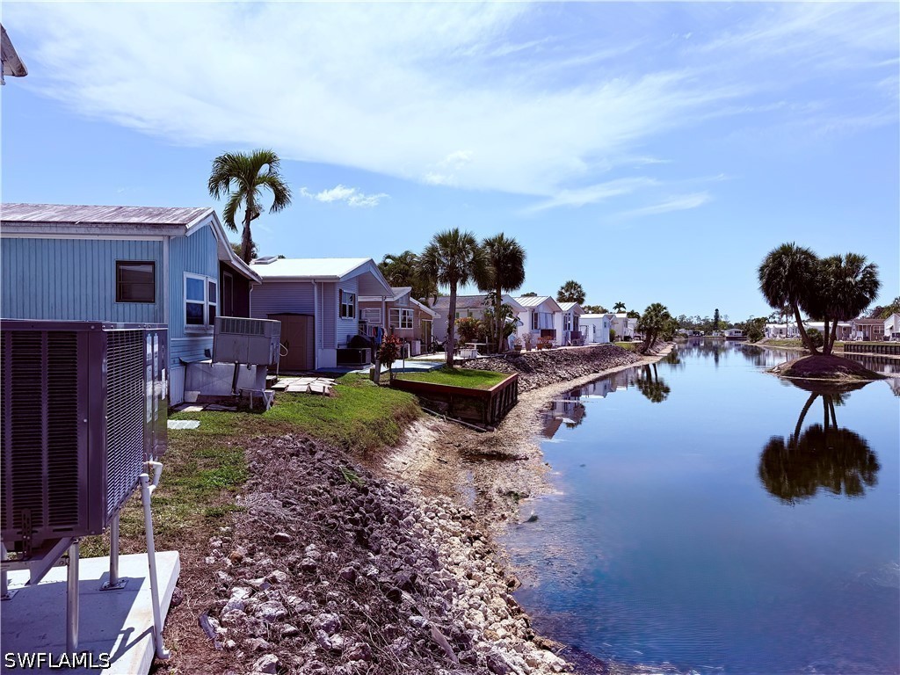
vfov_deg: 56.8
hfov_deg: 71.6
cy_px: 338
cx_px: 450
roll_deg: +0.2
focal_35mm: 24
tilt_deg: +0.0
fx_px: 624
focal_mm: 6.76
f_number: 1.78
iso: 80
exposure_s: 1/10309
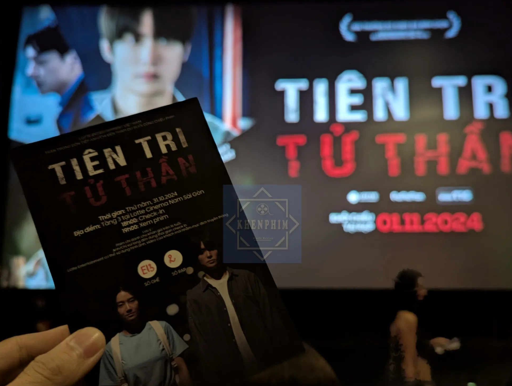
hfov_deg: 58.3
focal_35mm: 31
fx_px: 459
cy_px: 221
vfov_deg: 45.4
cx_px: 265
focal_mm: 6.81
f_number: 1.85
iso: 949
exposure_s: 1/39.3
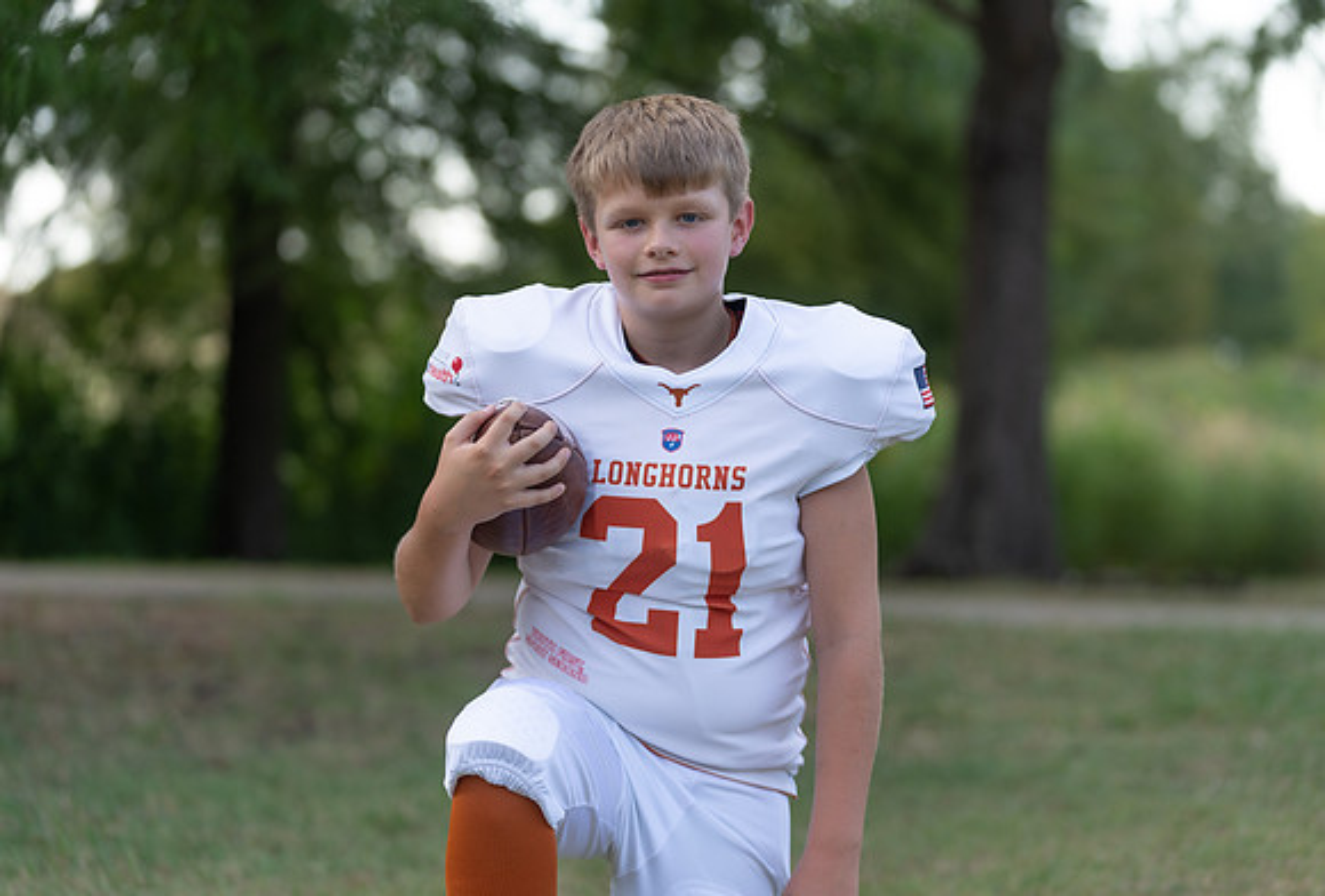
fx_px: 4450
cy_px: 413
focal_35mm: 120
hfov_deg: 16.9
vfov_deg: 11.5
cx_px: 680
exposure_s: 1/400
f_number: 2.8
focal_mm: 108
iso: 100
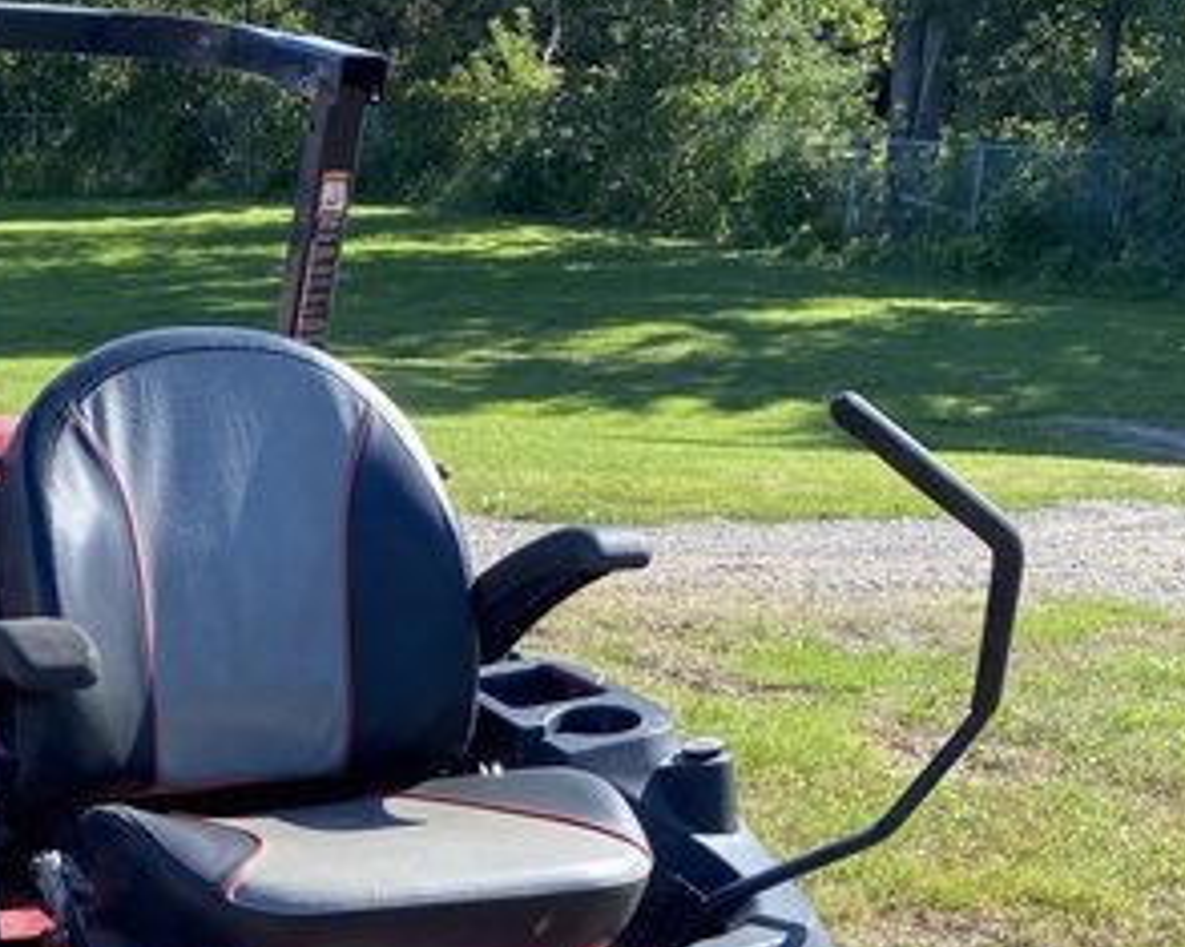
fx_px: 2419
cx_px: 331
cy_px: 1120
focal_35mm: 69
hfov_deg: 27.2
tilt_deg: -23.8
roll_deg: -0.6
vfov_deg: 20.8
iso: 32
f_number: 1.8
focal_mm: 4.25
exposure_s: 1/738
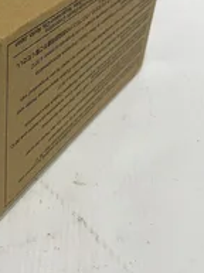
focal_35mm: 54
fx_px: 426
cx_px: 11
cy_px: 64
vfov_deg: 34.7
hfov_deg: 25.9
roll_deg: -1.9
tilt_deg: -35.4
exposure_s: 1/60
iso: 100
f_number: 1.6
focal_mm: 4.2
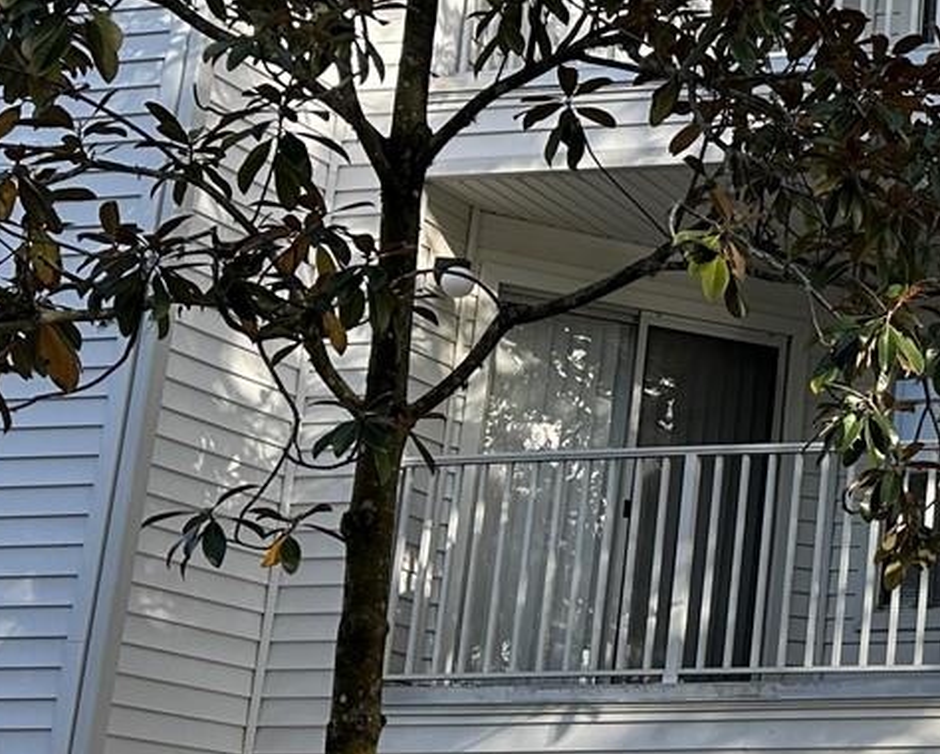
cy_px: 391
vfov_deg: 19.4
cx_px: 1368
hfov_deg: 20.9
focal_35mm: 79
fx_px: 2200
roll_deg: -1.1
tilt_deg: +15.4
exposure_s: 1/836
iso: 80
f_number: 1.78
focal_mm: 6.86
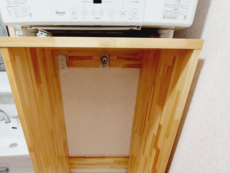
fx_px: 133
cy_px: 126
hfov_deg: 81.5
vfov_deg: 62.8
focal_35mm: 20
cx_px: 104
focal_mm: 1.74
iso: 400
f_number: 2.2
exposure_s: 1/60
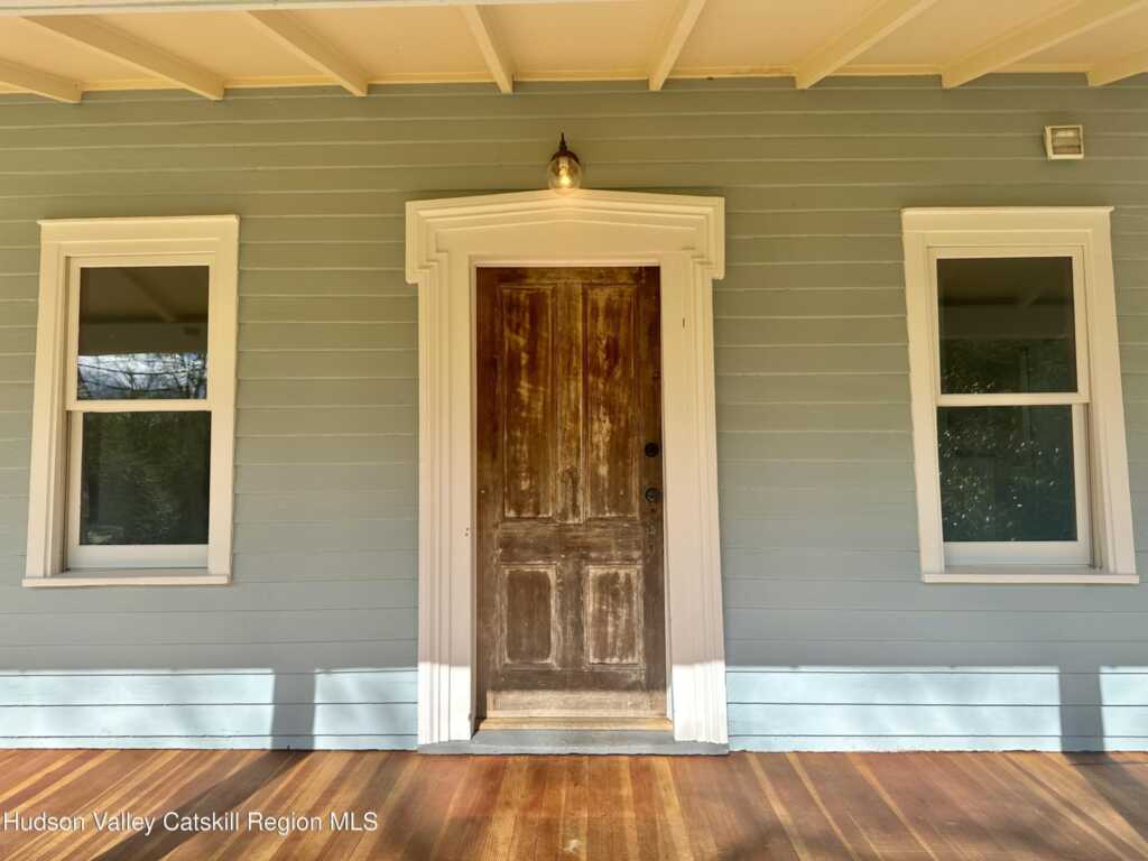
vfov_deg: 56.8
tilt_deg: +3.5
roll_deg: +0.5
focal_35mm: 24
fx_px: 796
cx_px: 574
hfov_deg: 71.6
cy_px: 430
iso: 80
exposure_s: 1/1256
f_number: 1.78
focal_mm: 6.86
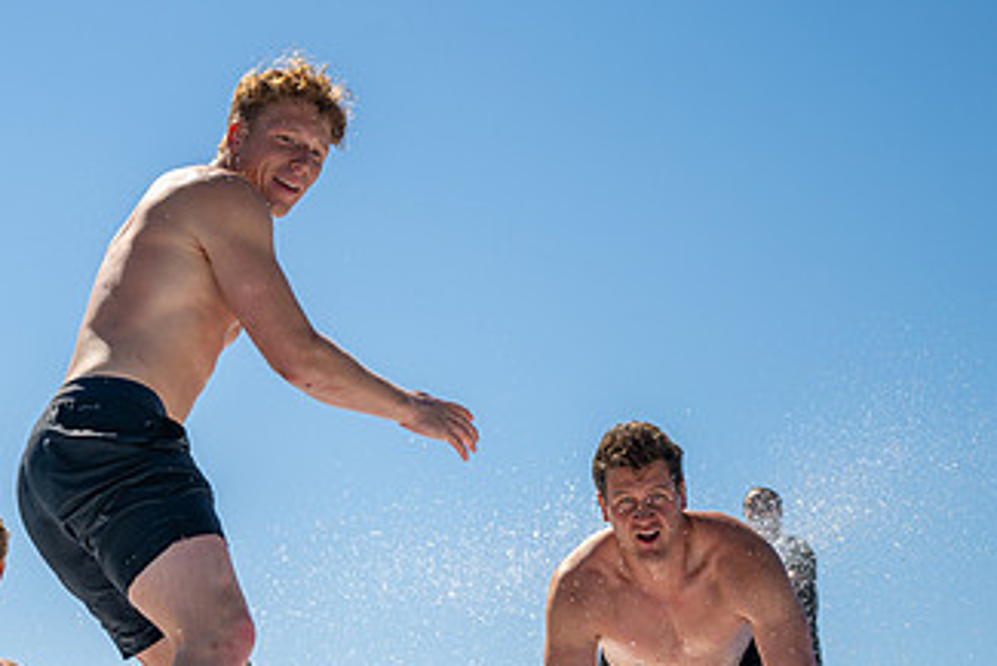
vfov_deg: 12.7
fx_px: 2992
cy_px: 463
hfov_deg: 18.7
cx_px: 207
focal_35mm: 108
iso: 100
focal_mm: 54
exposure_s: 1/1600
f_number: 4
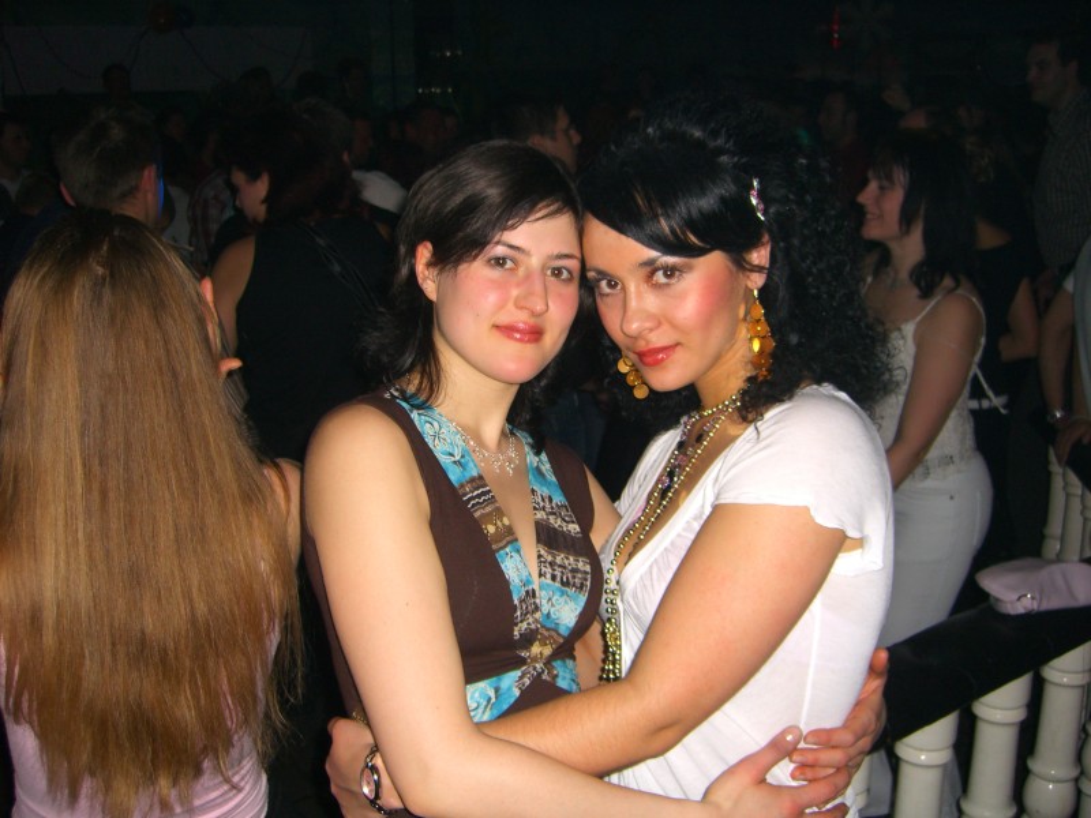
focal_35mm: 38
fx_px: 1198
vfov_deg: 37.7
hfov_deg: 49.0
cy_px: 409
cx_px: 546
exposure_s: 1/60
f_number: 2.8
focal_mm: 7.9
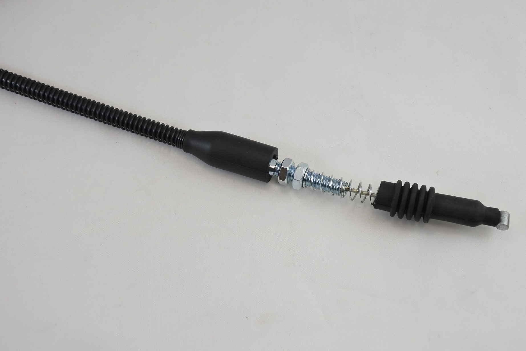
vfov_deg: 25.5
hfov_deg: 37.5
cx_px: 263
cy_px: 176
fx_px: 774
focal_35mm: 53
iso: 400
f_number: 4.5
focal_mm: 19.7
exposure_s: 1/160
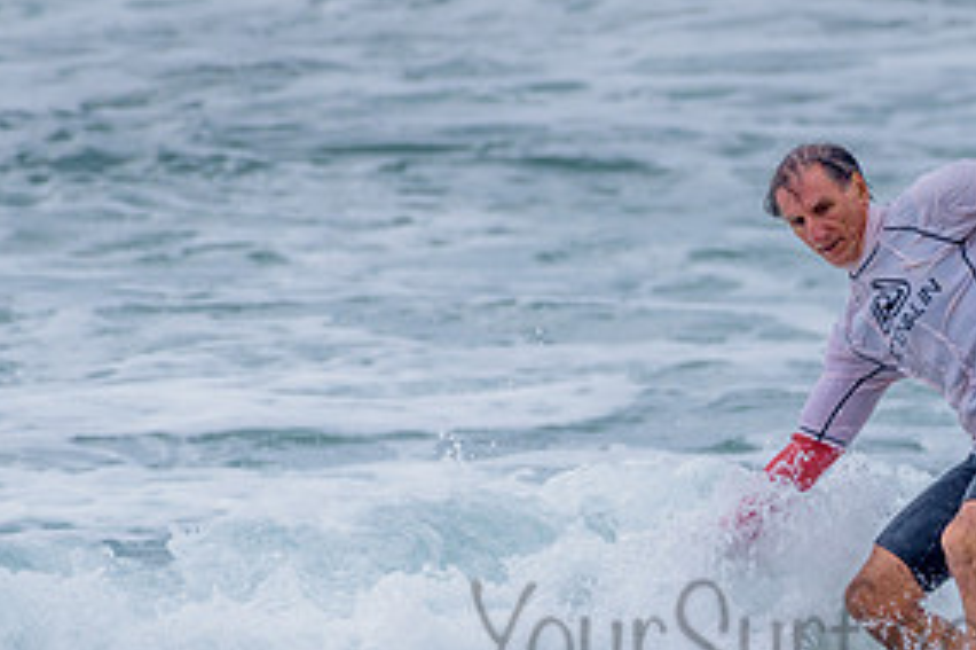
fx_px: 33949
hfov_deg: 1.6
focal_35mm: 1253
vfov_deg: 1.1
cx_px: 1050
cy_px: 581
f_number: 5.6
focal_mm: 500
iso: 400
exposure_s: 1/2000
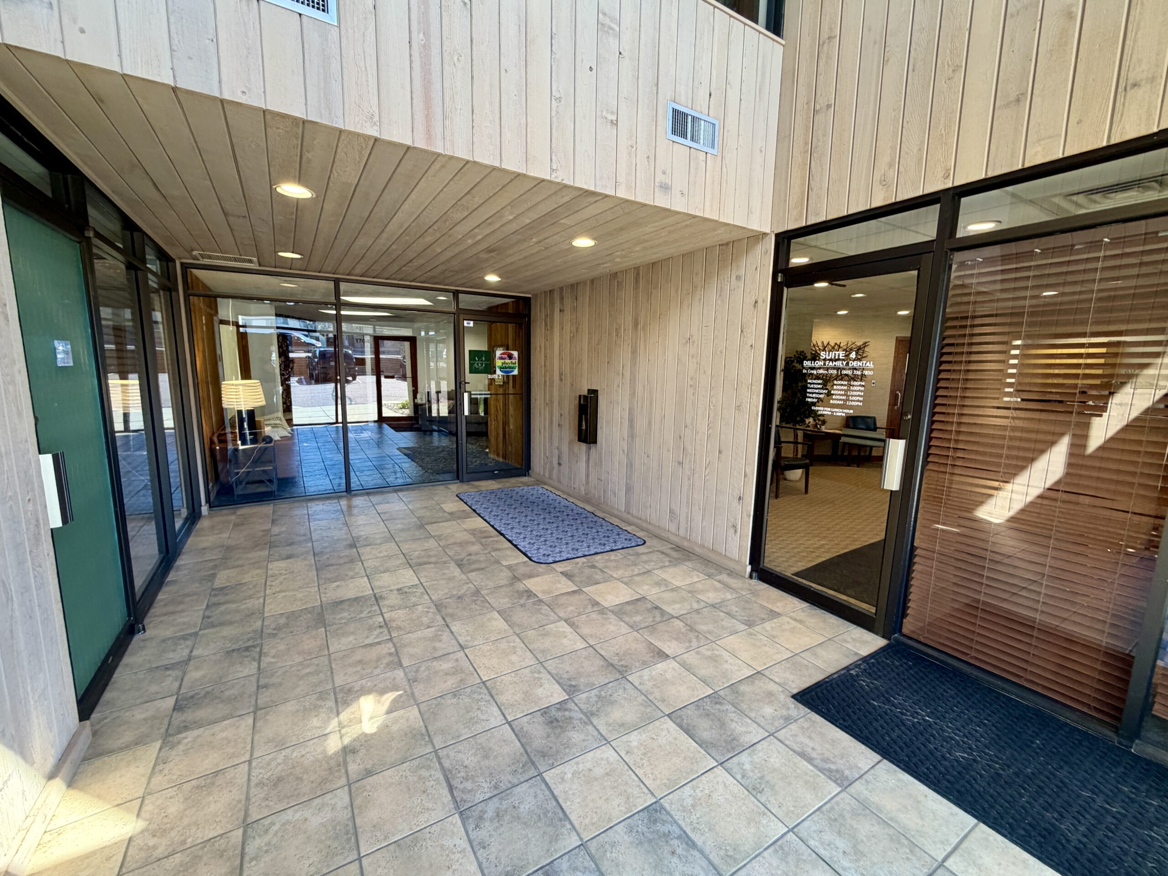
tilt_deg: -7.6
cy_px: 438
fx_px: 472
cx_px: 584
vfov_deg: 85.7
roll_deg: -2.6
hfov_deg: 102.1
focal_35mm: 14
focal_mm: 2.22
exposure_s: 1/120
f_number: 2.2
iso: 200
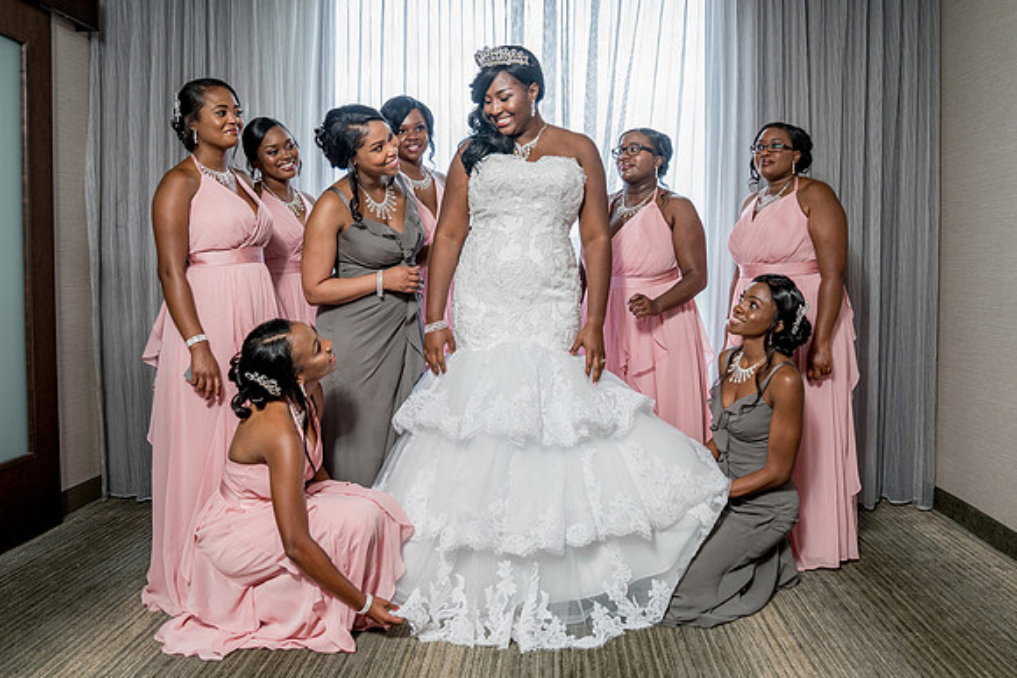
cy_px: 308
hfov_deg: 61.1
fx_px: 859
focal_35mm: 30
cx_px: 548
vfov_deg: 43.0
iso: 640
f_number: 4
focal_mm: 25
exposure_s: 1/200
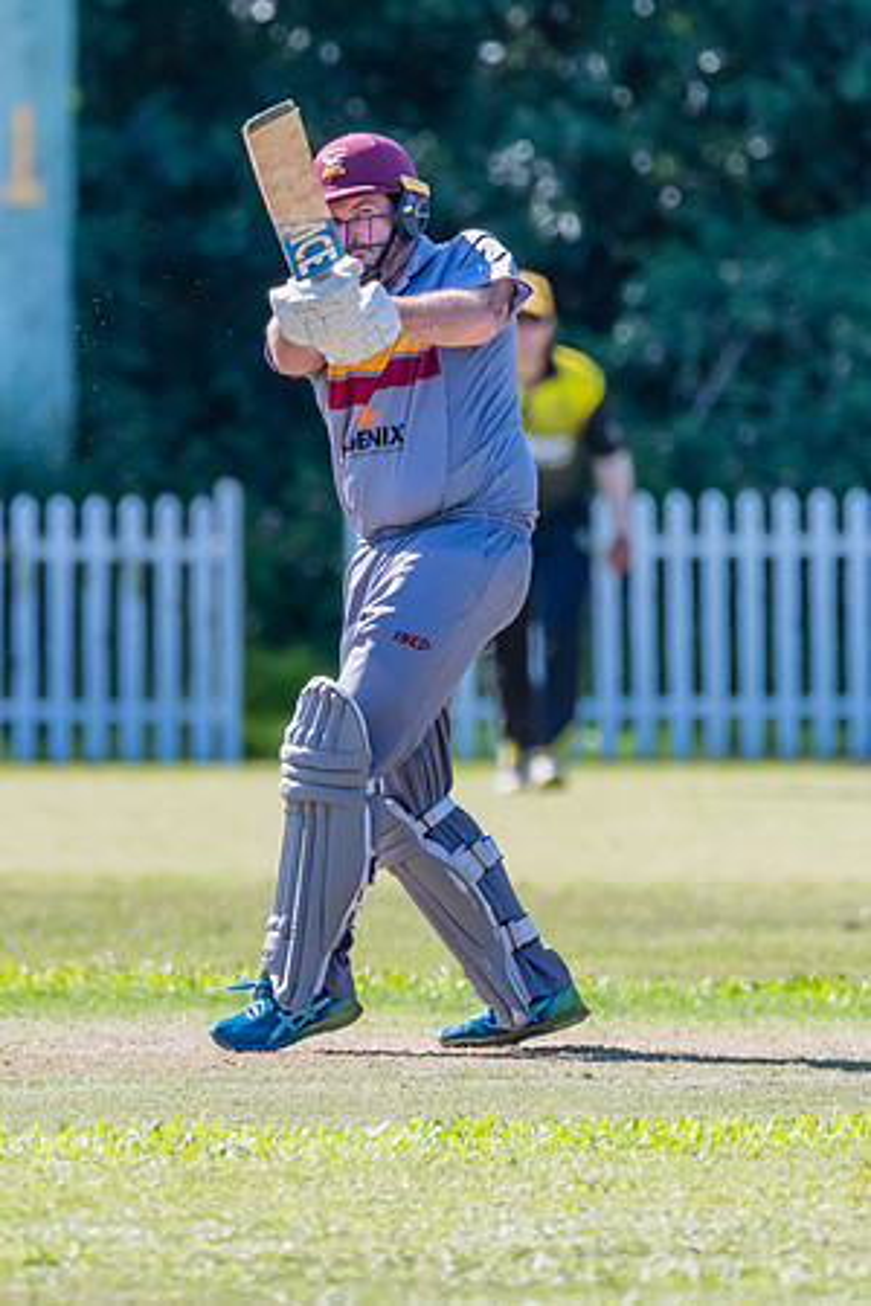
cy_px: 656
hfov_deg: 1.3
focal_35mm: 1070
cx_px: 250
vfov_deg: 1.9
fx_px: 38823
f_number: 6.3
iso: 1250
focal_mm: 600
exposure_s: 1/2000
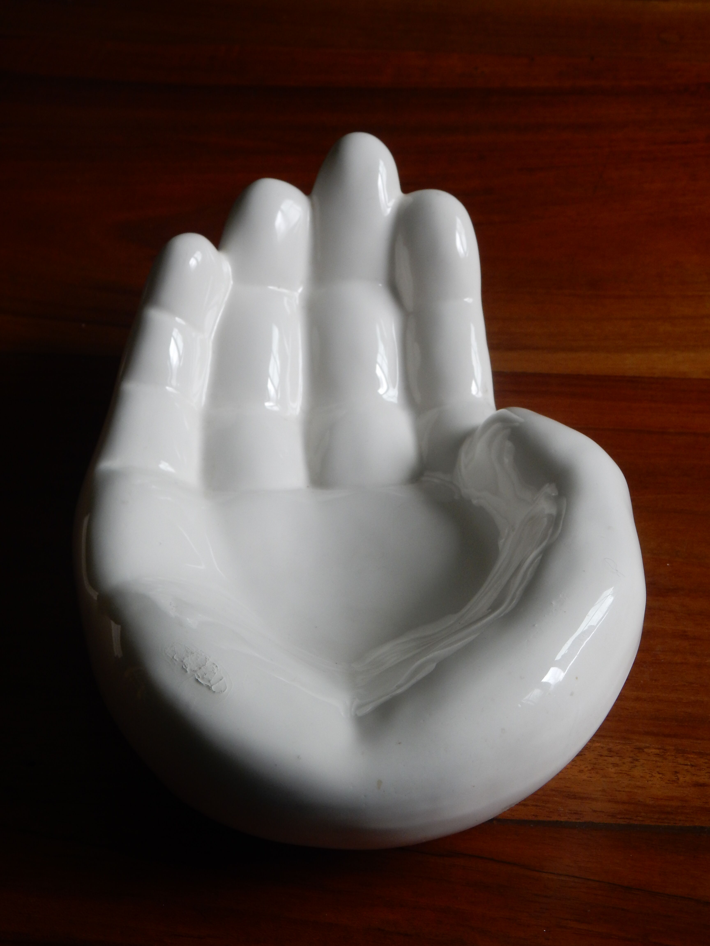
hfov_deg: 20.7
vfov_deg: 27.4
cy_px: 473
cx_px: 355
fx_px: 1942
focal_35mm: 71
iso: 160
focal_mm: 12.6
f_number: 4.8
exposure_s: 1/30
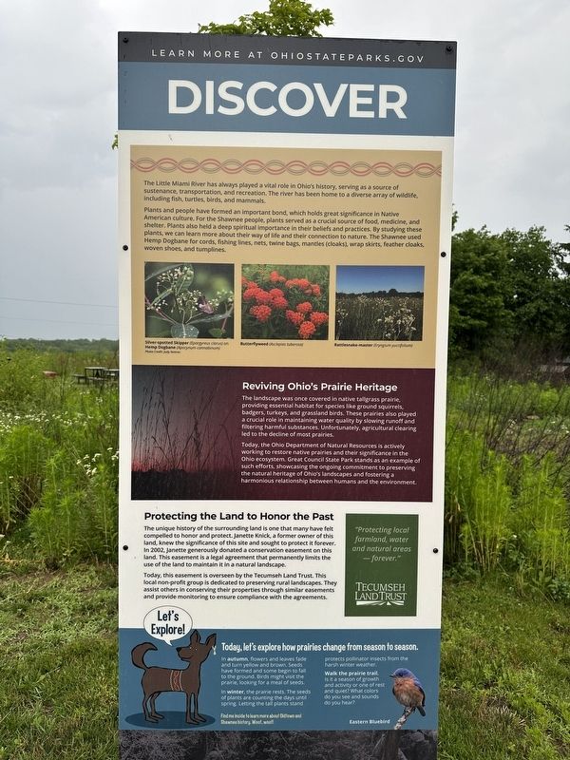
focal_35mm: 24
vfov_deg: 71.6
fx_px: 527
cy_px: 380
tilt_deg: -2.3
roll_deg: -1.2
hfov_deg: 56.8
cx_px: 285
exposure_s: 1/491
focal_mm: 6.86
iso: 80
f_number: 1.78
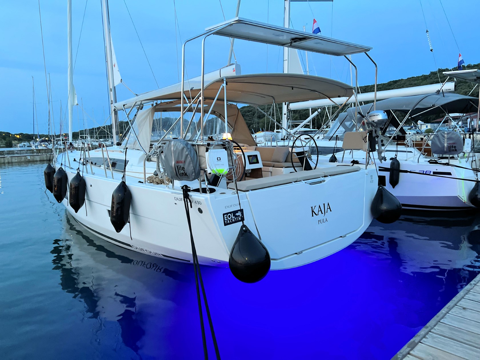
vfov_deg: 53.1
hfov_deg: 67.3
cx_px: 240
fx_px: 361
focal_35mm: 26
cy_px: 180
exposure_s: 1/50
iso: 400
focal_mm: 5.7
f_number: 1.5
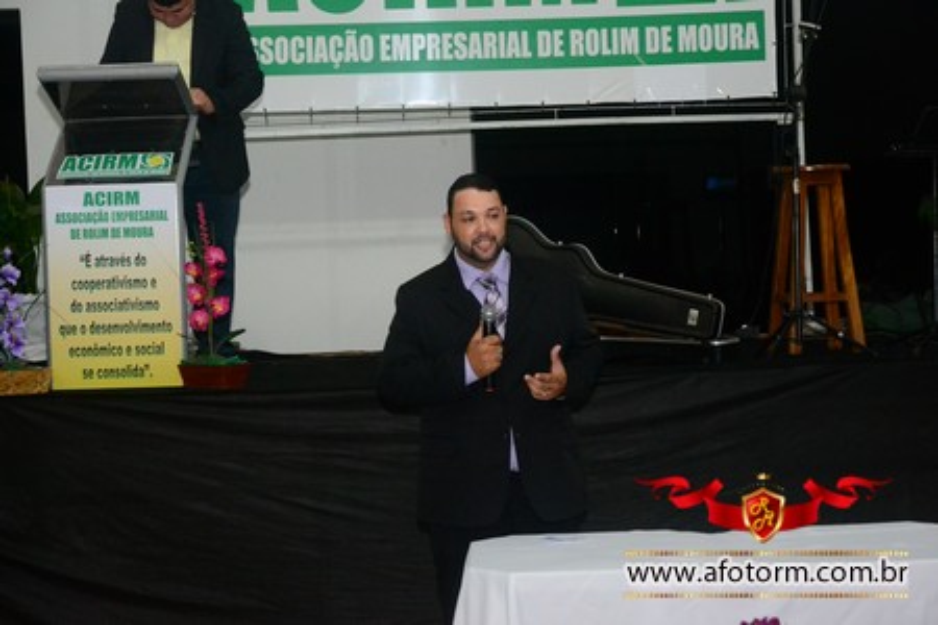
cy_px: 312
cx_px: 469
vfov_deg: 18.2
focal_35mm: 75
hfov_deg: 27.0
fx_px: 1954
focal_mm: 50
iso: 3200
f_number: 4.8
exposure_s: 1/60
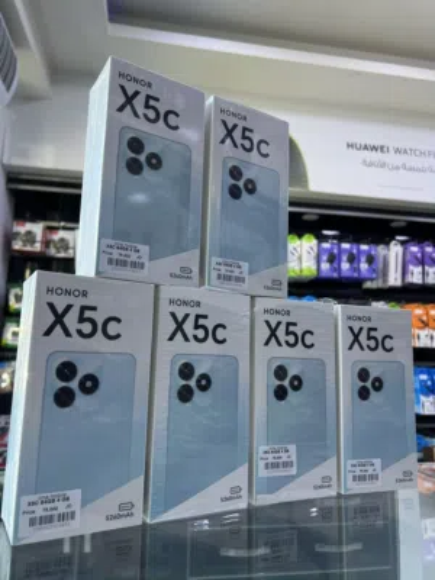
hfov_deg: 53.1
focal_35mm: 26
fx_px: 436
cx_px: 218
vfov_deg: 67.3
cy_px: 290
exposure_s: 1/316
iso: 50
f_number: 1.5
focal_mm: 5.7
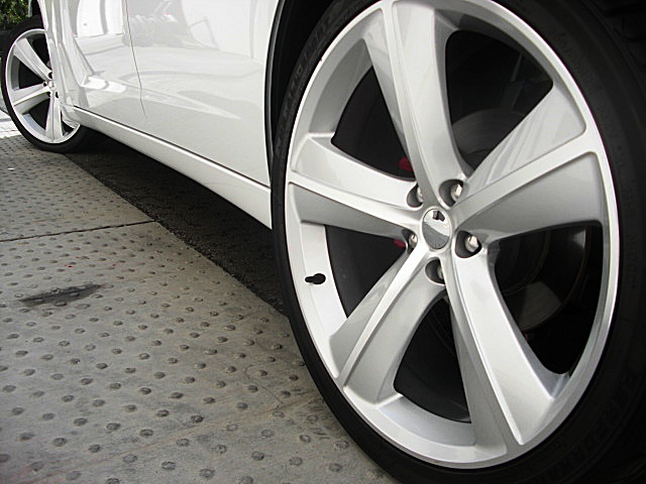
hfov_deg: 51.4
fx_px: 672
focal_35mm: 36
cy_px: 242
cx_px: 323
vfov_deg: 39.7
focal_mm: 6.3
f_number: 2.8
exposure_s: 1/800
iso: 50
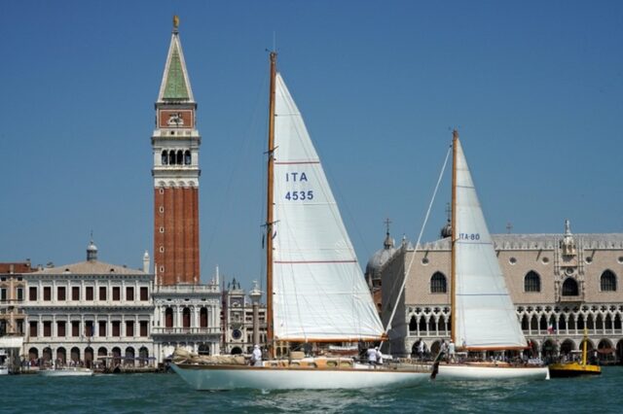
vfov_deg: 17.0
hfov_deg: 25.4
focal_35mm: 80
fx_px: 1384
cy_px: 207
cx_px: 312
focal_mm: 80
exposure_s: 1/1000
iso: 640
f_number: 18
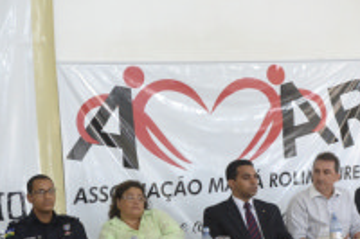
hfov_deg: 27.0
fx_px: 749
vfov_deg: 18.1
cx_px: 200
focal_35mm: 75
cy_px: 146
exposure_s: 1/50
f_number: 4.5
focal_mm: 20
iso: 1600
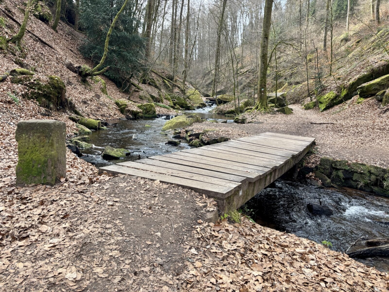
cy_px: 146
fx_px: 292
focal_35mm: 26
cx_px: 194
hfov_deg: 67.3
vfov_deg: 53.1
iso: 40
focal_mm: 5.96
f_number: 1.6
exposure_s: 1/244
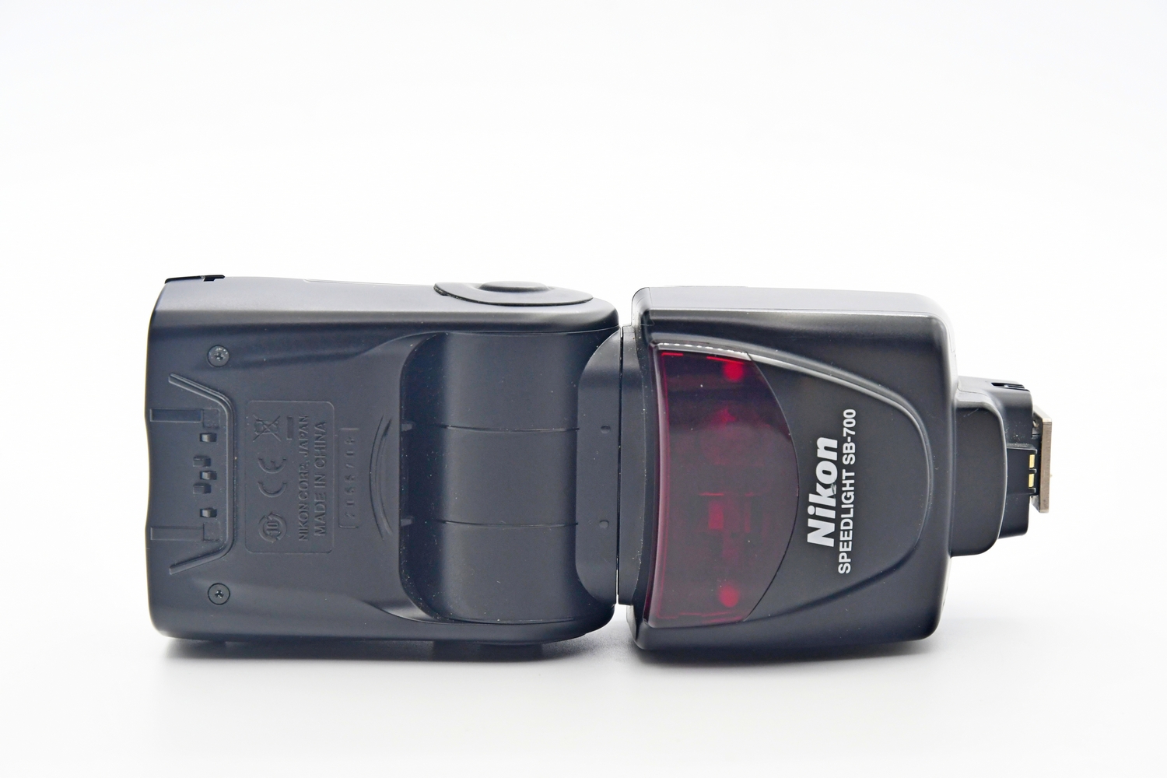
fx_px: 3015
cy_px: 389
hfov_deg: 21.9
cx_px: 584
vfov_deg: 14.7
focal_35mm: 93
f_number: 8
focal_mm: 62
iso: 1250
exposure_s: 1/125
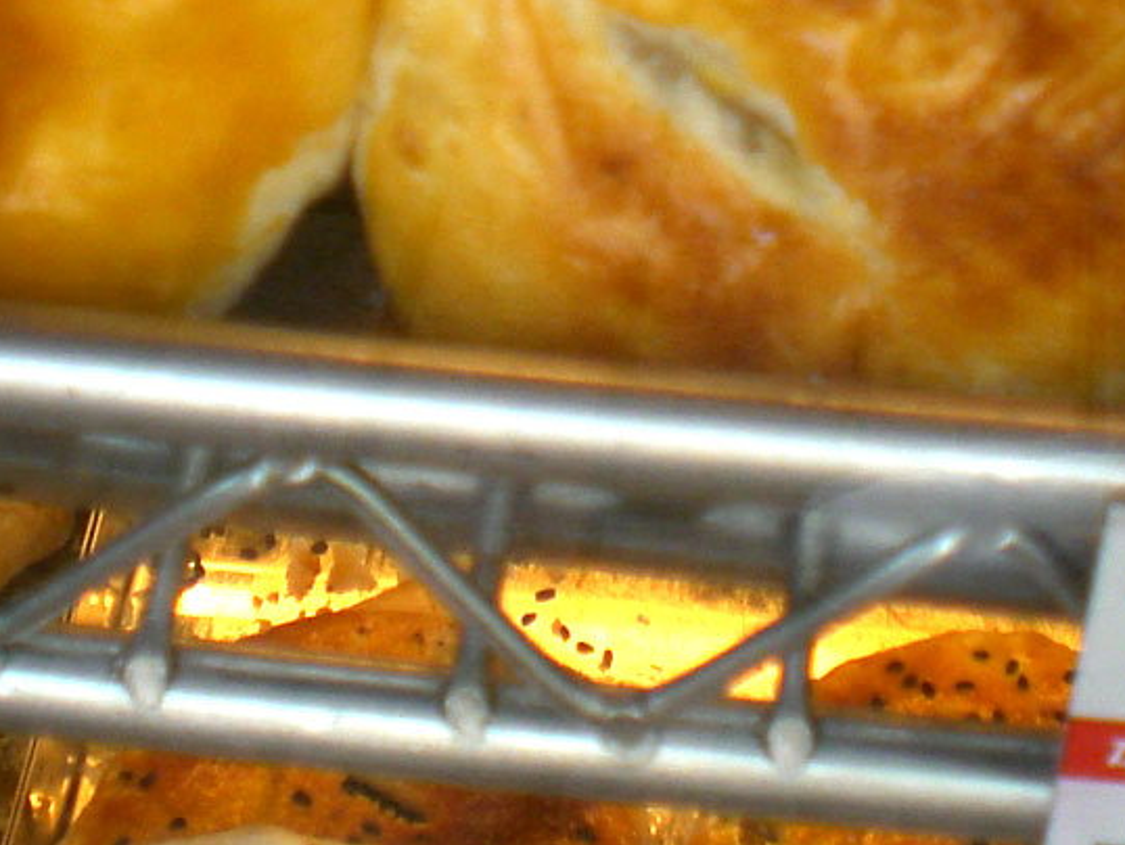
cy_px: -387
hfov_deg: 17.4
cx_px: 617
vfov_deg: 12.5
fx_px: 3674
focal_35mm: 113
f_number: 3.1
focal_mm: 6.3
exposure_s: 1/100
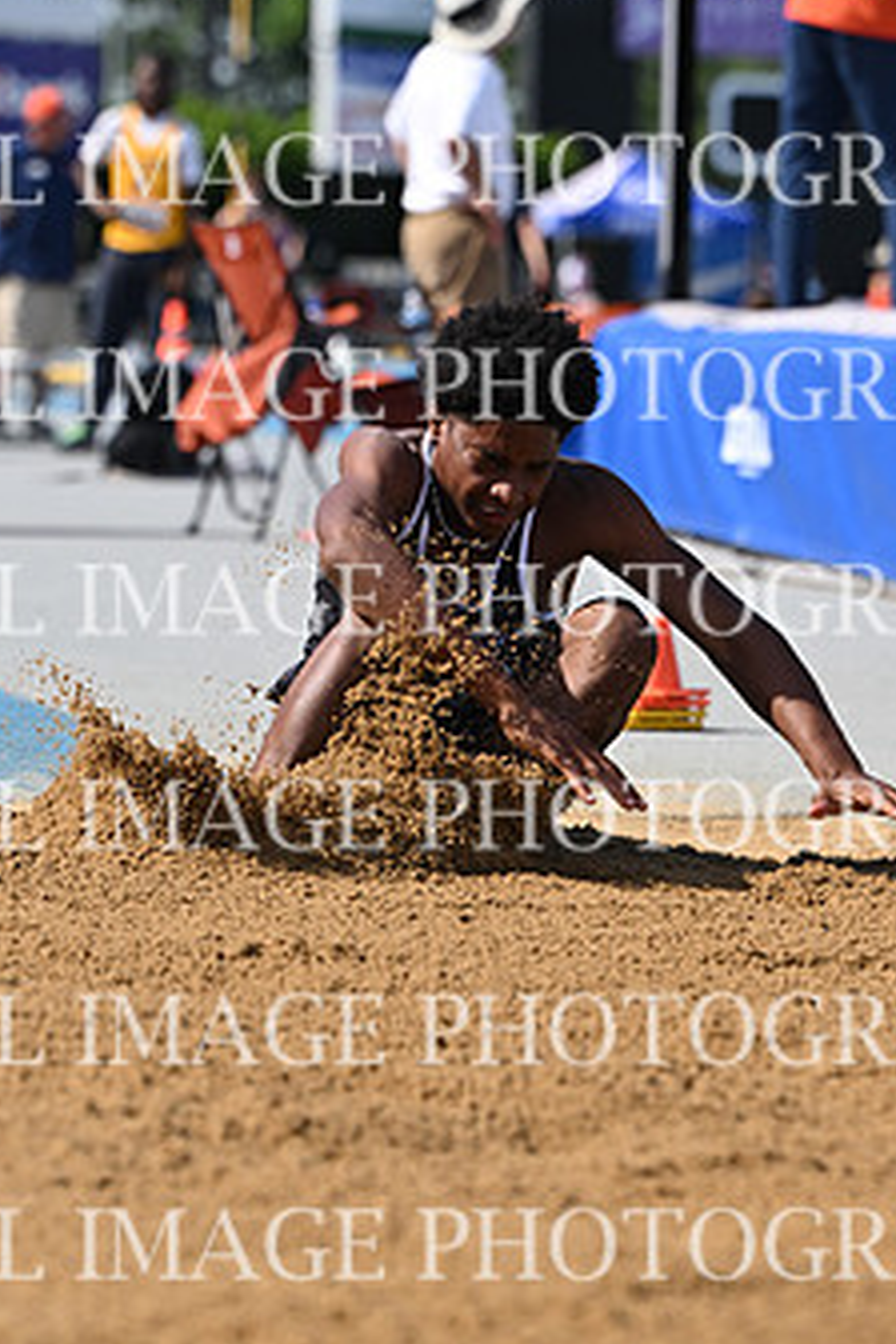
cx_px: 390
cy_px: 492
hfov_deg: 6.6
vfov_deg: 9.9
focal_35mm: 207
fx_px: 7727
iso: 500
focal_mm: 120
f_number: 3.5
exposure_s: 1/6400
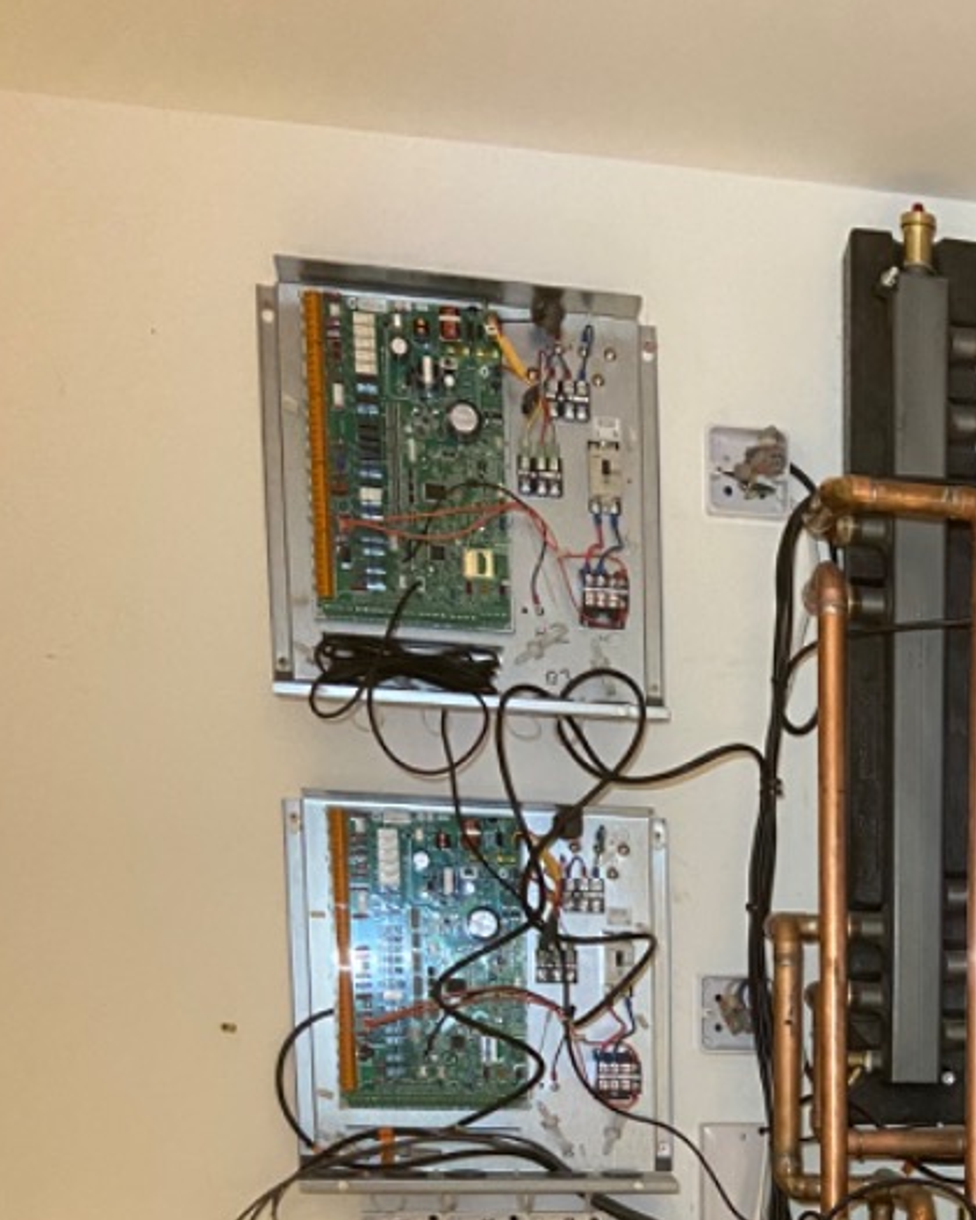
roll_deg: -0.9
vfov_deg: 29.2
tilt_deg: -8.5
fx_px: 2094
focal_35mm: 58
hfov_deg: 24.8
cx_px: 1022
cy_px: 1357
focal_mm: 4.25
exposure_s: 1/50
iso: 400
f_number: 1.8
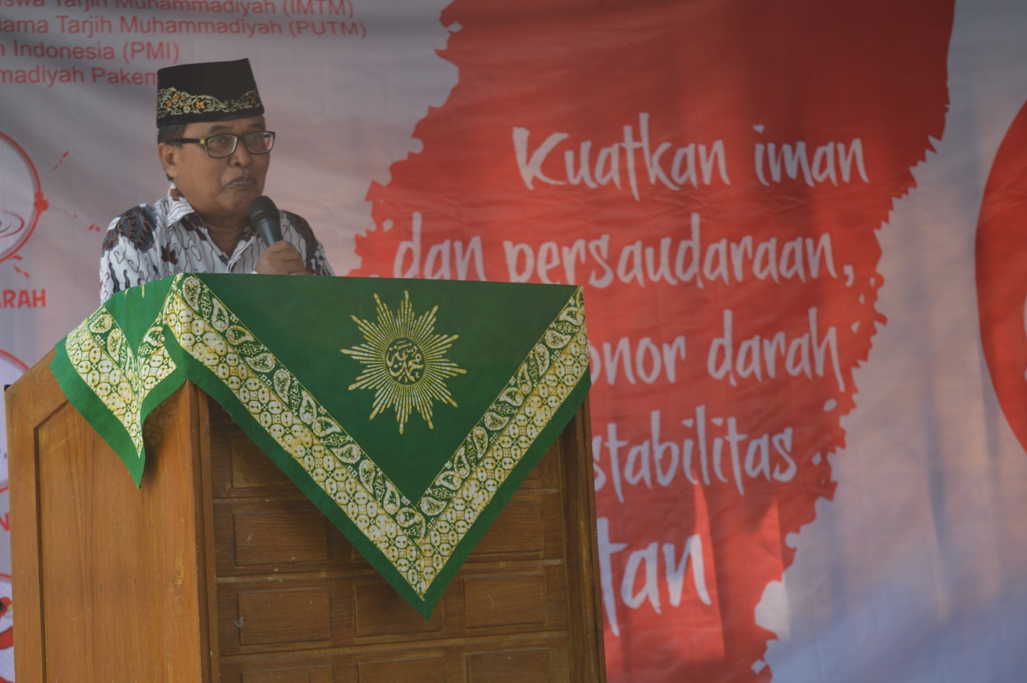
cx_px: 514
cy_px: 342
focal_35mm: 82
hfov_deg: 24.6
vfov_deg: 16.5
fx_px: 2351
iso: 125
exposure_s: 1/125
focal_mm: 55
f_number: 5.6
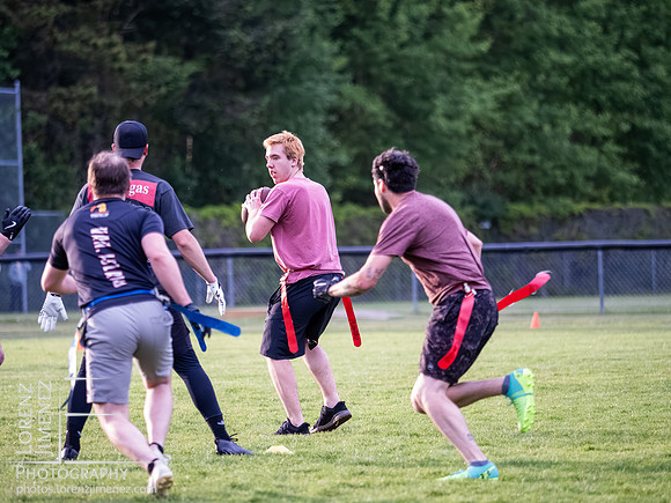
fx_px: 5815
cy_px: 252
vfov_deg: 5.0
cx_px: 336
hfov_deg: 6.6
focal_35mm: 300
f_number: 2.8
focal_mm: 150
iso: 4000
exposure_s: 1/1250
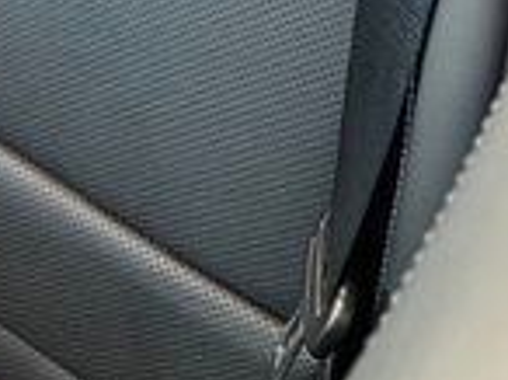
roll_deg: +0.7
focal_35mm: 114
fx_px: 1670
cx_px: -160
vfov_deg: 12.1
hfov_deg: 16.3
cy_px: -265
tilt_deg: -27.9
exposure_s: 1/60
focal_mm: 4.2
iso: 160
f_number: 1.6
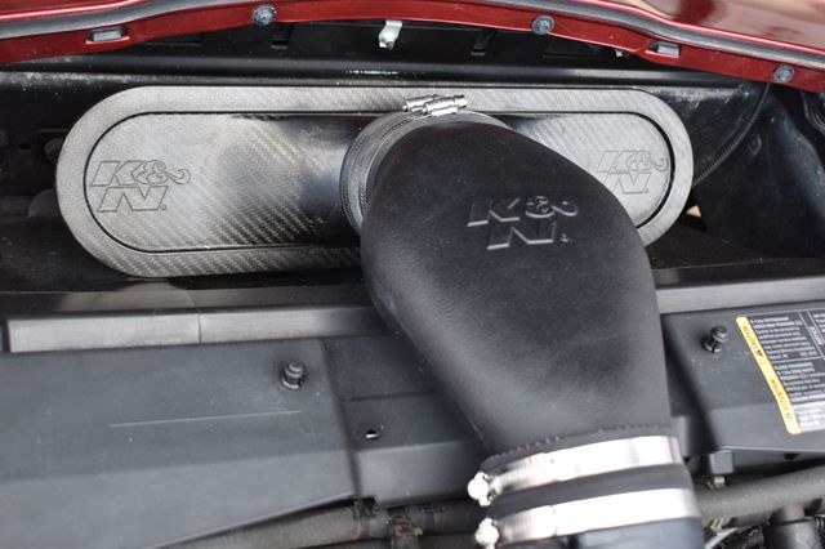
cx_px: 412
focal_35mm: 46
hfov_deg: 42.3
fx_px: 1065
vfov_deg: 28.9
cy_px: 274
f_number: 5.6
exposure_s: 1/125
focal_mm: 31
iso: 250
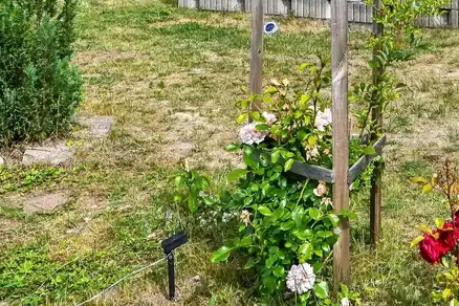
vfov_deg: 17.2
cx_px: 582
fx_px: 880
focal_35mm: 69
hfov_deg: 25.5
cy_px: -189
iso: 400
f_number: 9
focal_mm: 21
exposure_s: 1/500
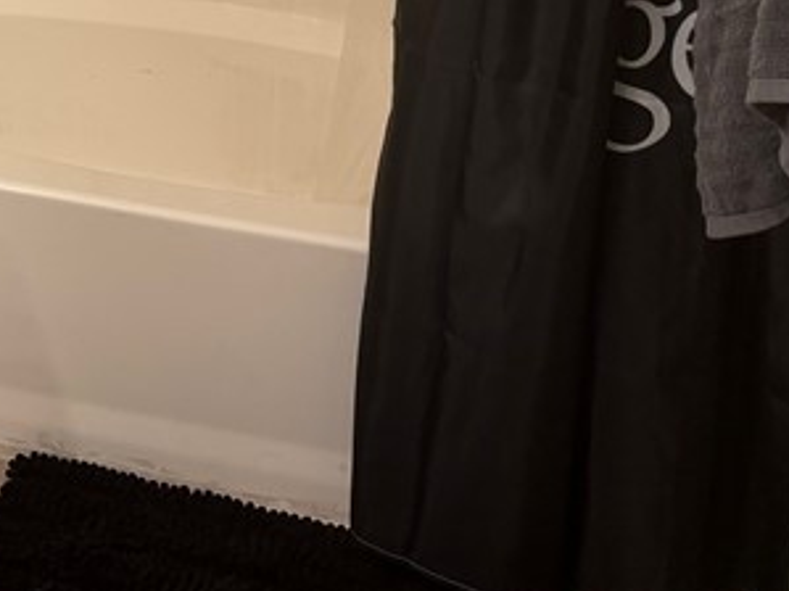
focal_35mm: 89
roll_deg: -1.5
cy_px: -340
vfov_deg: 15.1
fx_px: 2028
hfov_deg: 20.5
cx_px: -169
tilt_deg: -10.0
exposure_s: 1/60
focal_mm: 5.96
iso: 80
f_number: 1.6
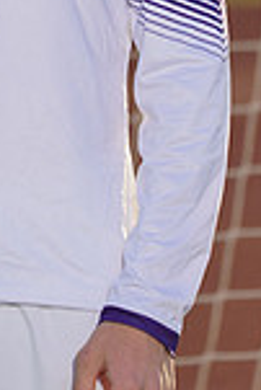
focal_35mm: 1454
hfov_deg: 0.9
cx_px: -120
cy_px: -139
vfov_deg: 1.4
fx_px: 15775
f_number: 8
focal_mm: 379
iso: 100
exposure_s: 1/200
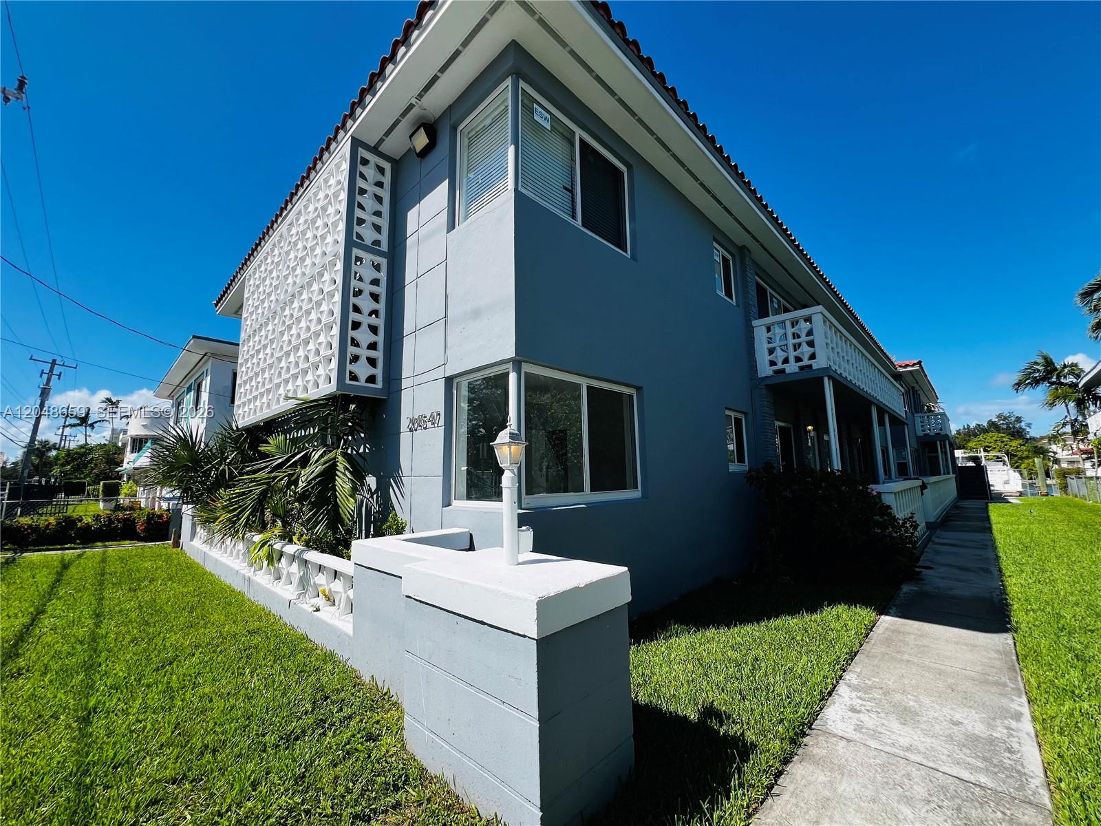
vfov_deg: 89.9
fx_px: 413
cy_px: 413
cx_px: 550
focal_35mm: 13
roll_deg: +0.6
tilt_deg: +7.4
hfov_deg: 106.2
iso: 32
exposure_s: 1/1468
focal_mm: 1.57
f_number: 1.8
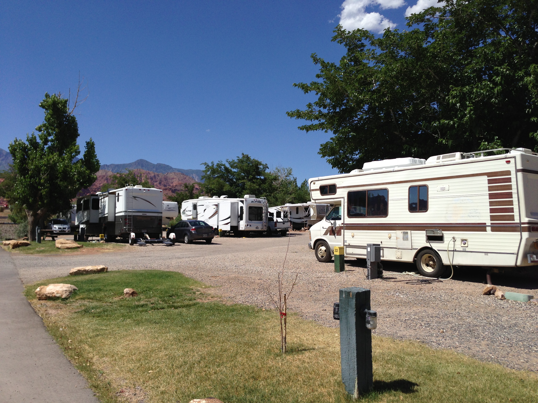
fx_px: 513
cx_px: 269
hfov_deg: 55.4
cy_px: 202
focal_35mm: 33
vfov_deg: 42.9
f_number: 2.4
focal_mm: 4.13
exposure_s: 1/2358
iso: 50
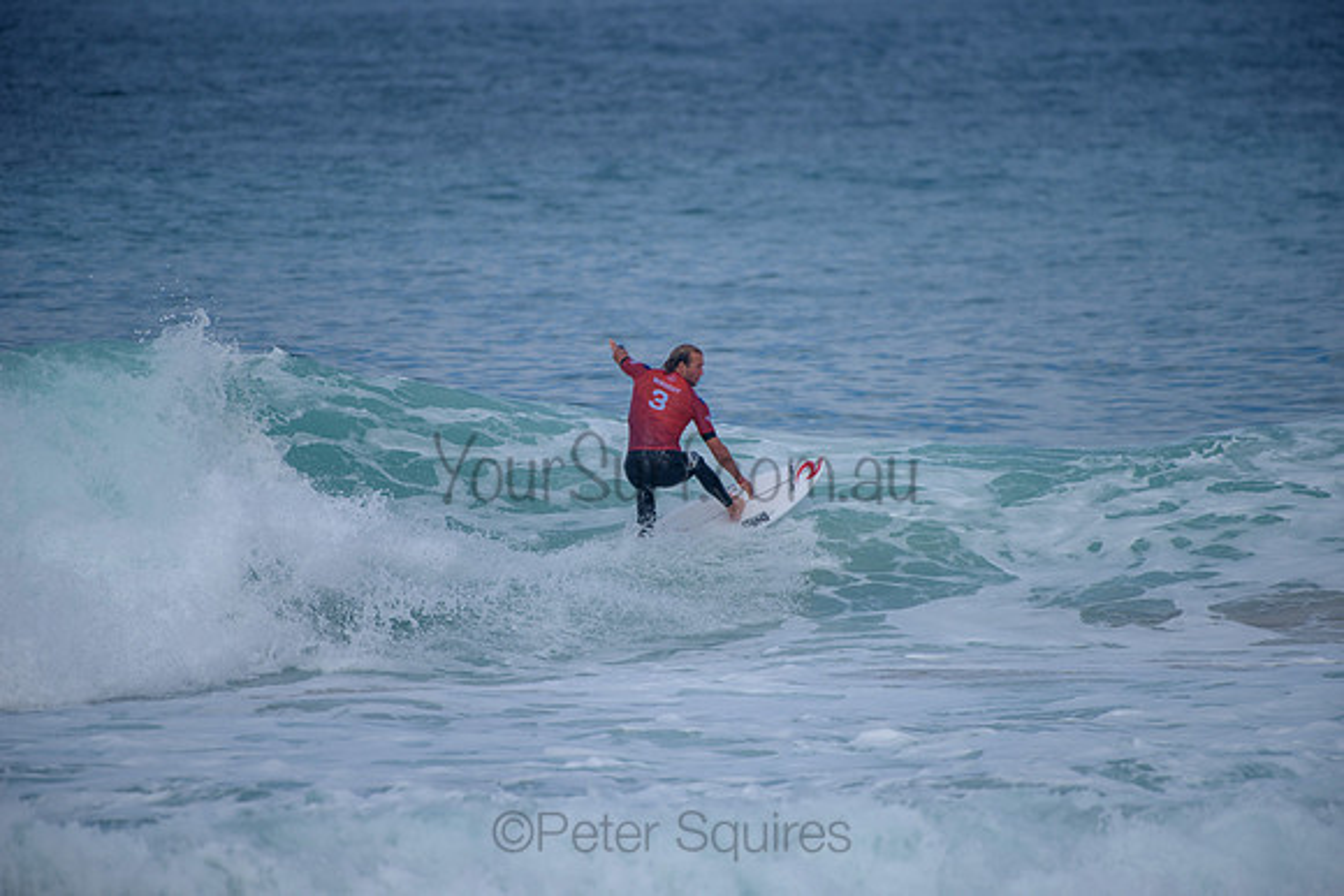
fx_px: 18670
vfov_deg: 2.8
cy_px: 448
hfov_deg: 4.1
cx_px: 672
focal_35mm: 500
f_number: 5.6
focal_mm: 500
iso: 180
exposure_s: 1/2000
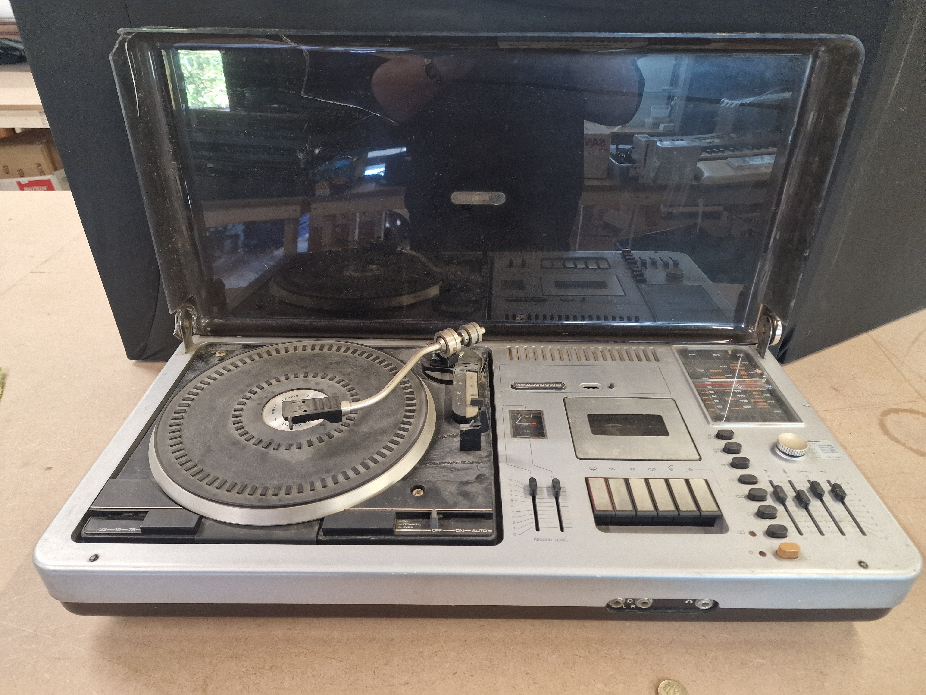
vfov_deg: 58.9
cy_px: 348
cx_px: 463
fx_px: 615
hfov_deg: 73.9
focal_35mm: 23
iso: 100
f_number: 1.8
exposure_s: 1/100
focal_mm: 6.4
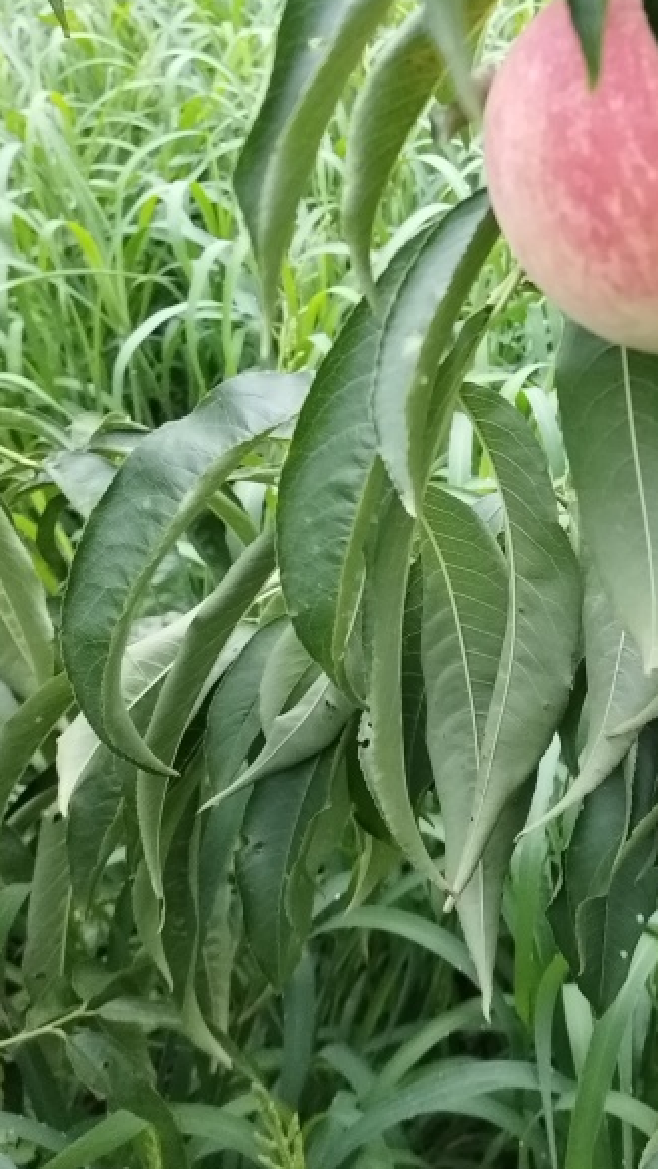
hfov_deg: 24.0
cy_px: 307
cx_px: 753
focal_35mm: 46
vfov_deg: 43.3
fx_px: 1426
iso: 955
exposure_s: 1/100
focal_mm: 5.52
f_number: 1.9
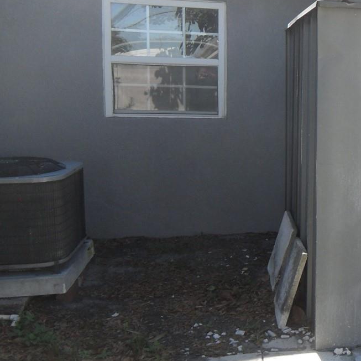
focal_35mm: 52
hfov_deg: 29.3
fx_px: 614
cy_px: 155
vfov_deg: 32.7
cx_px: 407
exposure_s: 1/180
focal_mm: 4.3
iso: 80
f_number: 4
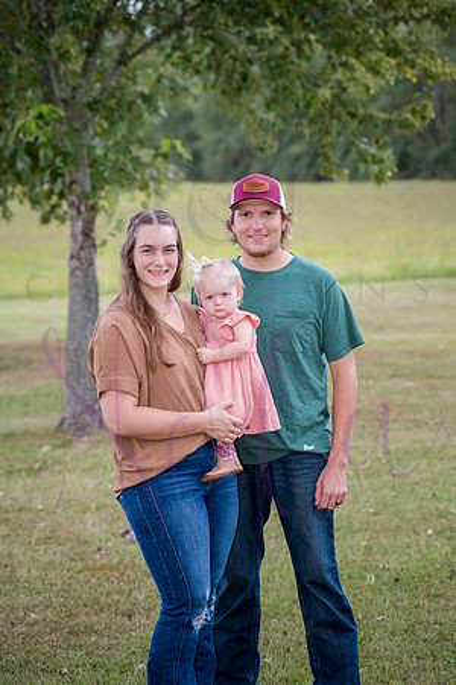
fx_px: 1748
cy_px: 342
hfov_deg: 14.9
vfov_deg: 22.1
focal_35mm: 92
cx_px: 228
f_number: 4.5
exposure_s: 1/320
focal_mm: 92
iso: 400
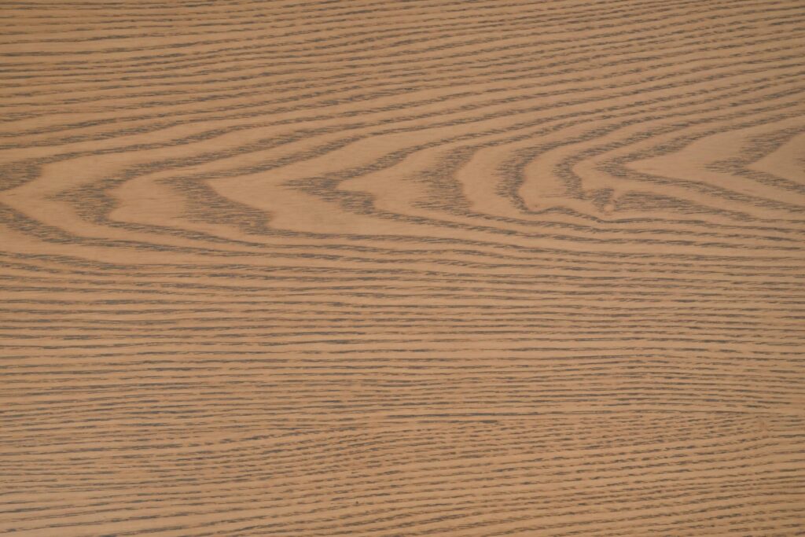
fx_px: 1565
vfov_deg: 19.5
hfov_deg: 28.8
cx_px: 402
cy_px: 268
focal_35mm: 70
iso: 100
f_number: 18
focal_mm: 70
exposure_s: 1/125
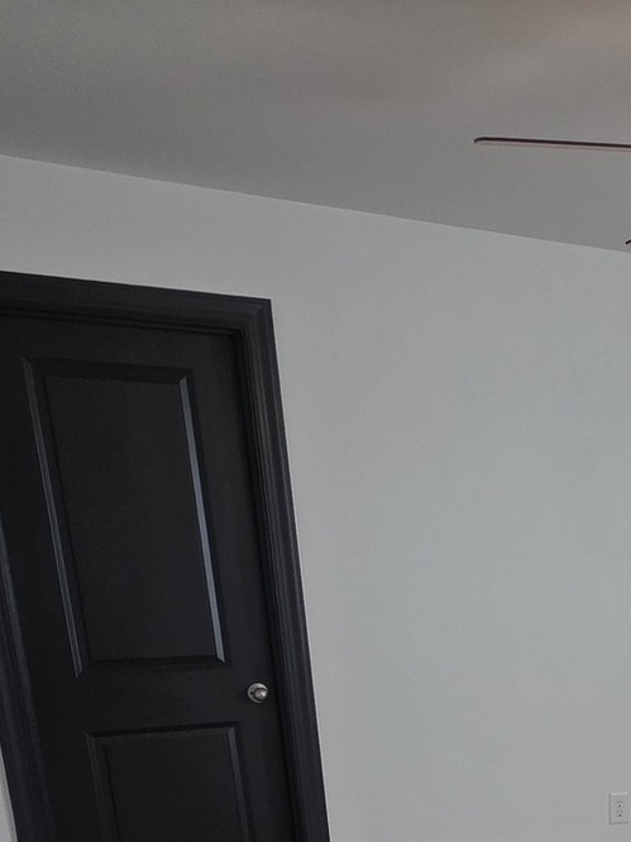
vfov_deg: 36.6
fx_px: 1094
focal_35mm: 45
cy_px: 891
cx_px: 812
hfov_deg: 27.2
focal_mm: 2.2
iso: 160
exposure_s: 1/120
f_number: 1.9
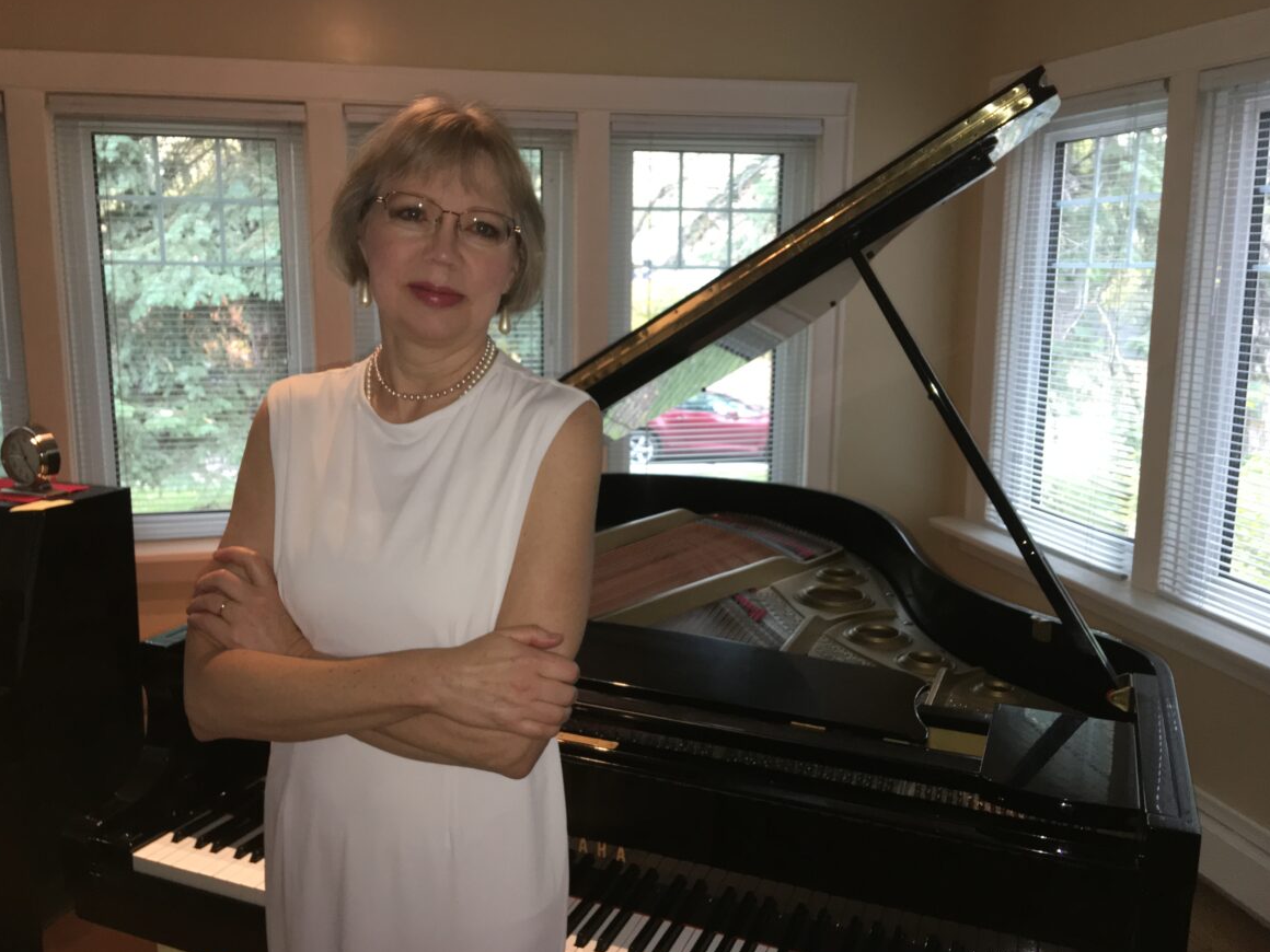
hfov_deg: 60.0
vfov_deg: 46.8
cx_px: 616
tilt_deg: -8.1
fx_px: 1101
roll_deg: -1.0
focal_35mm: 30
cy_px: 478
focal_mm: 4.15
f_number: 2.2
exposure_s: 1/24
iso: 100
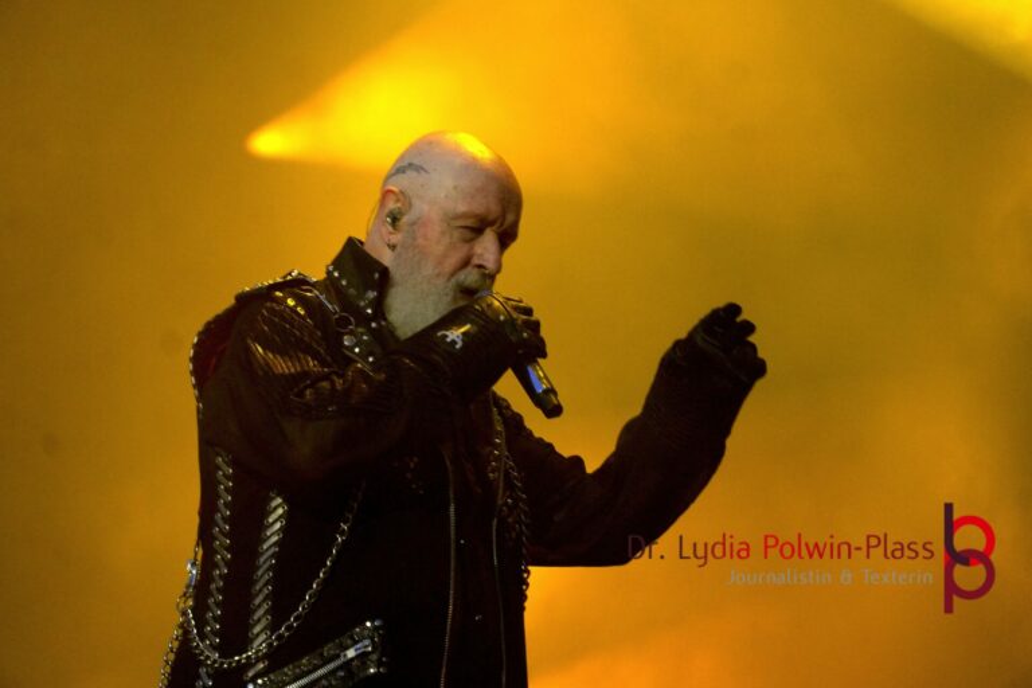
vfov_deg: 6.6
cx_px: 516
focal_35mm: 207
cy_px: 344
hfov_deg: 9.9
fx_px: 5934
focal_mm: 138
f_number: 5.6
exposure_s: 1/250
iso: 3200
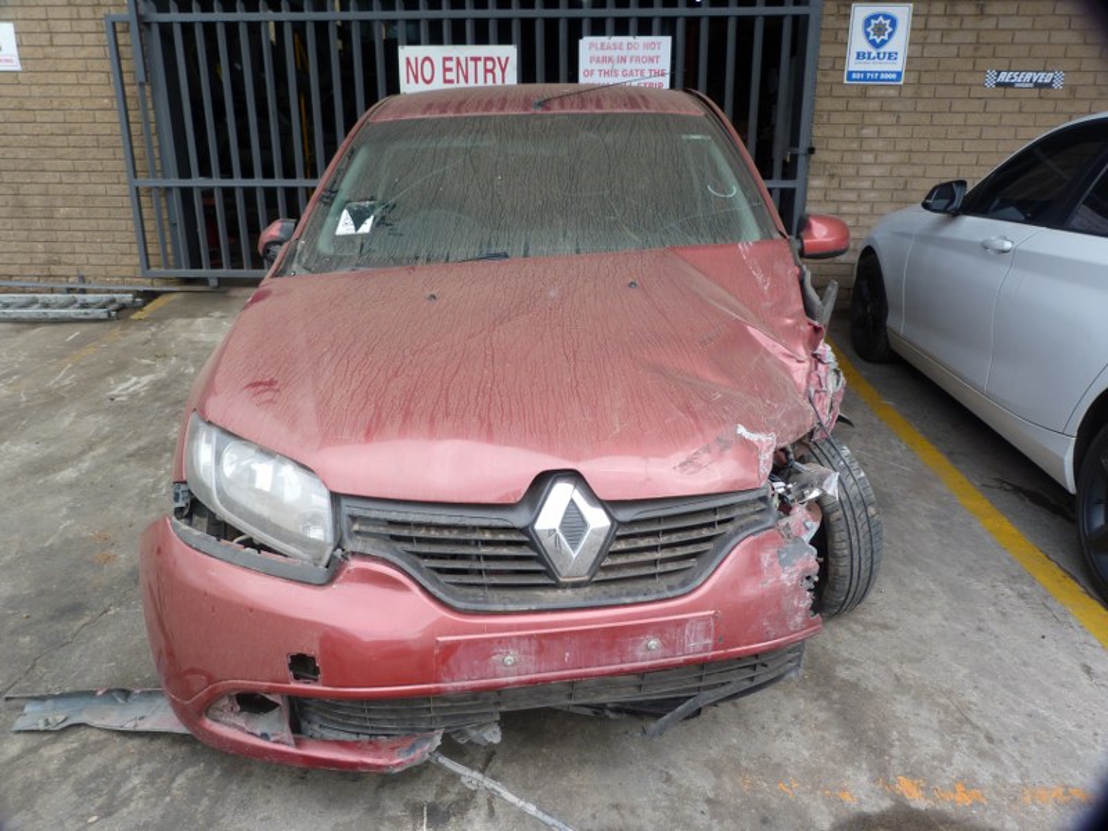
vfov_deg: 54.9
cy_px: 416
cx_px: 554
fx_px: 800
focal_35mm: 25
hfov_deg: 69.4
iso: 80
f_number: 4
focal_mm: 4.5
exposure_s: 1/125
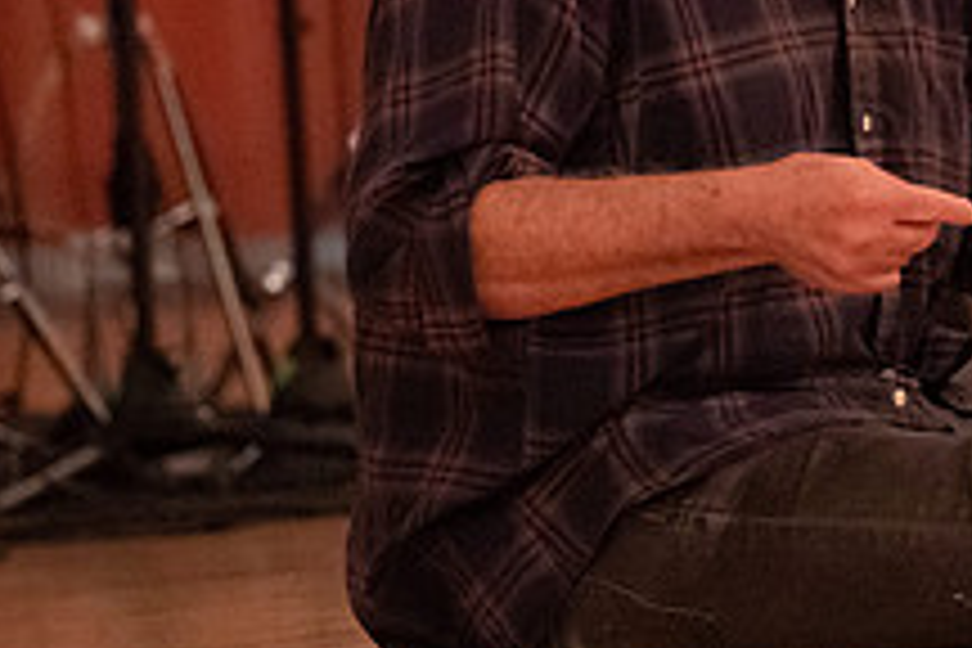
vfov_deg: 2.6
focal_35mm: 538
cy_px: -106
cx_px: 963
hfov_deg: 3.8
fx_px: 14525
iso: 20000
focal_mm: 200
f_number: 4.5
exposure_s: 1/160
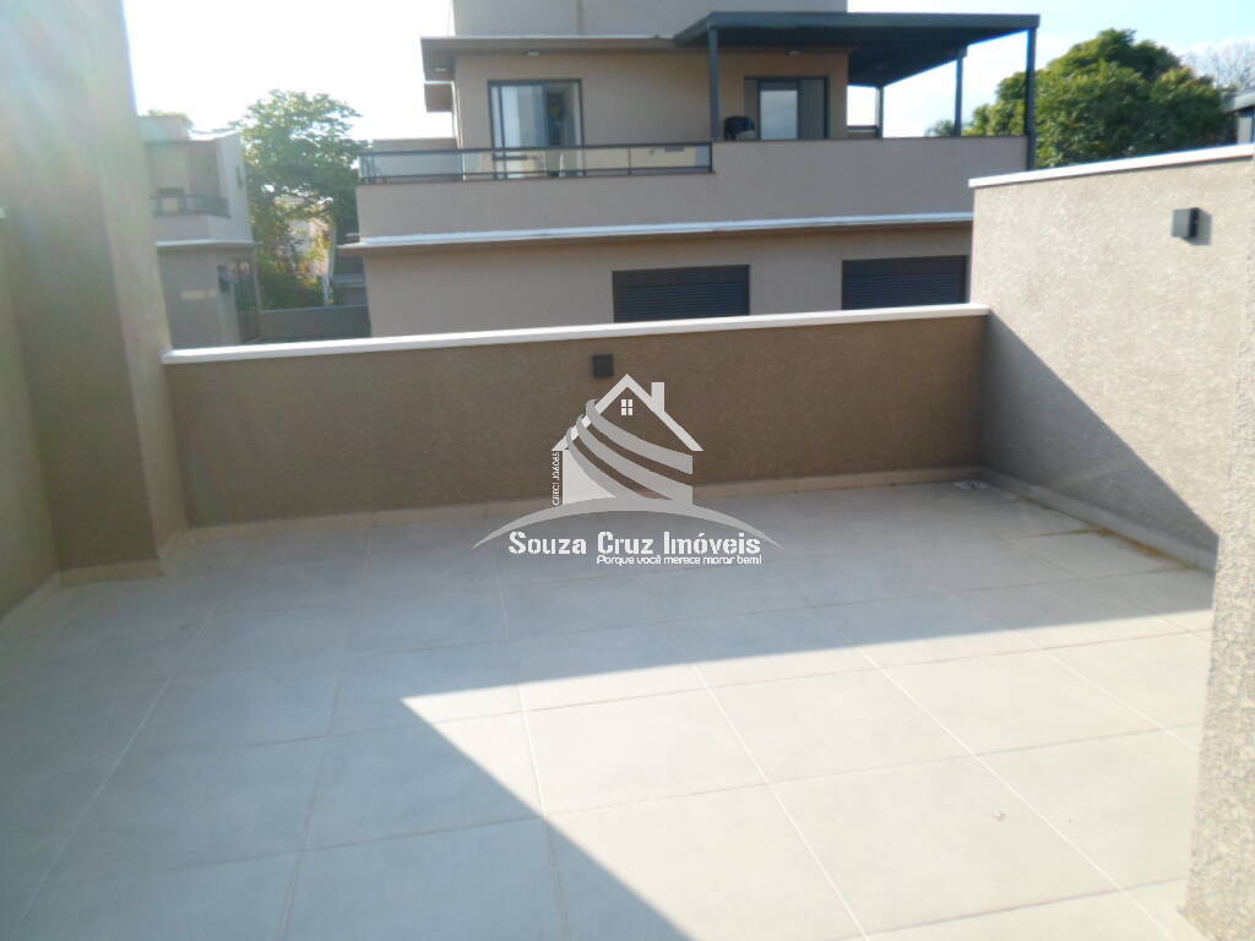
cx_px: 628
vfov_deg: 54.9
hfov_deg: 69.4
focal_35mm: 25
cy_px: 470
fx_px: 906
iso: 80
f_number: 2.5
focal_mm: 4.5
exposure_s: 1/750
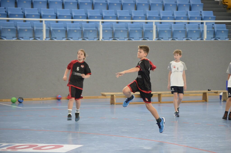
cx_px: 116
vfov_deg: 10.1
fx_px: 864
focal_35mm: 135
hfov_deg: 15.2
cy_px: 76
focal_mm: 90
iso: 1600
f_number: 4.5
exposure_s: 1/250
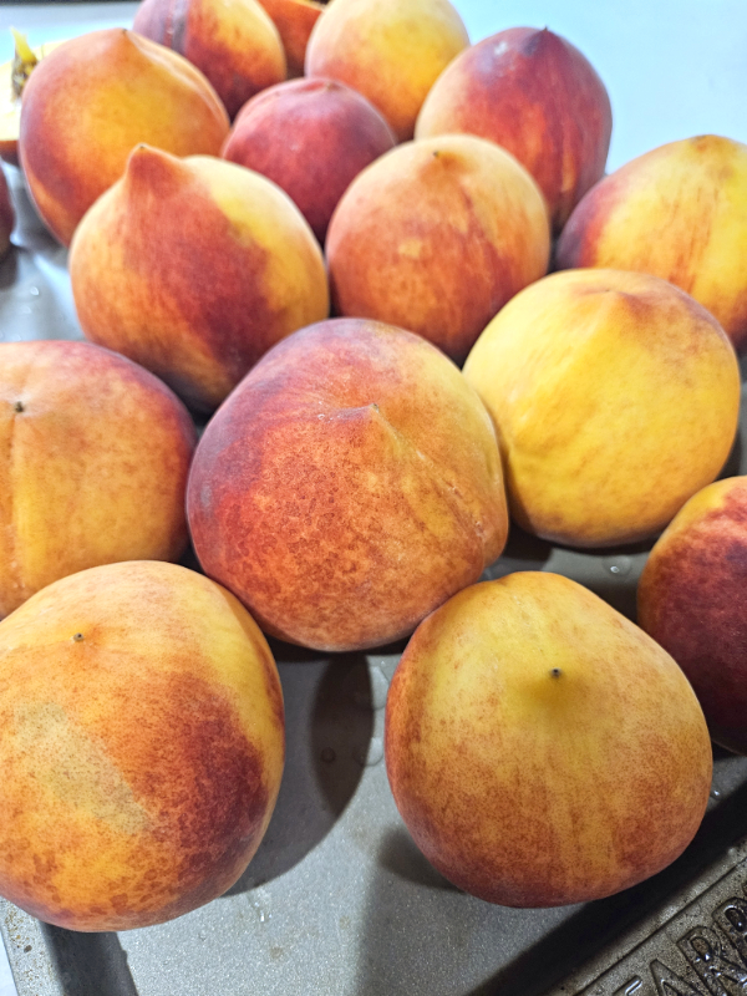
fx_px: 662
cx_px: 374
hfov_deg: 58.9
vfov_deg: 73.9
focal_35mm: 23
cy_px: 498
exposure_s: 1/120
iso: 640
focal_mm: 5.4
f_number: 1.8
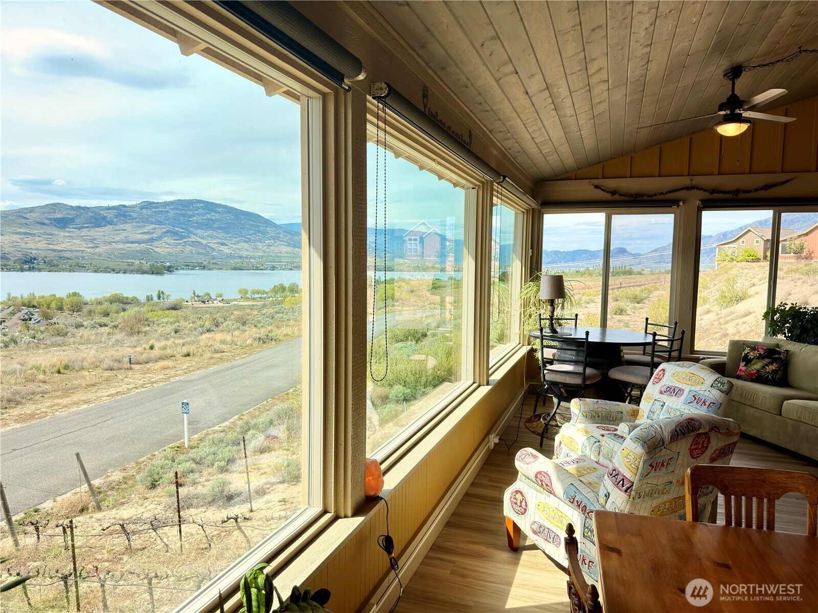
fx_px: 567
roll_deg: -0.2
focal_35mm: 24
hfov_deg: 71.6
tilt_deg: -5.4
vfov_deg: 56.8
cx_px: 409
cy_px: 306
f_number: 1.78
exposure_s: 1/1138
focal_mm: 6.76
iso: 100
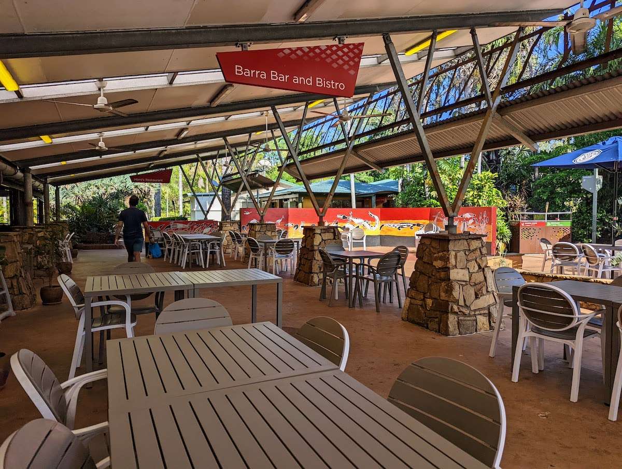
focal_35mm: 24
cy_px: 234
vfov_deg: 57.0
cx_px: 311
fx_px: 432
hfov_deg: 71.5
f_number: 1.85
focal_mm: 6.81
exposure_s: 1/1639
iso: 44
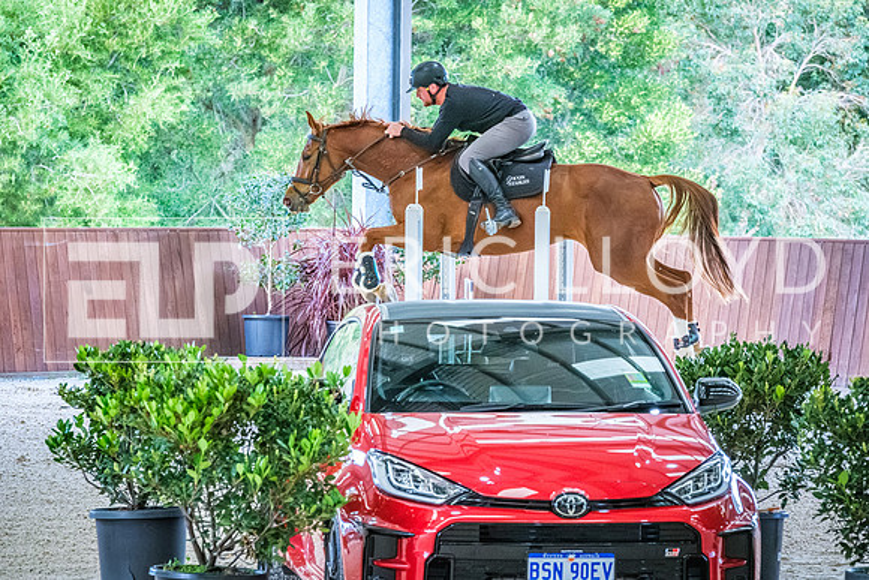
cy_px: 285
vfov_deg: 6.9
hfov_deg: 10.3
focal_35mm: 200
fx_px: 4819
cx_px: 456
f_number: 6.4
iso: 8000
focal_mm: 124.3
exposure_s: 1/610
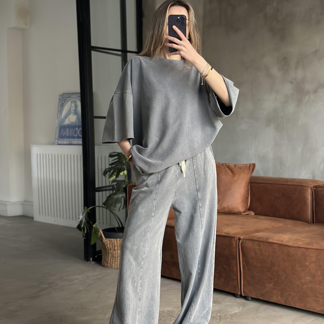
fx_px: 604
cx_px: 161
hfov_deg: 30.0
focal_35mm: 57
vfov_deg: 30.0
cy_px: 159
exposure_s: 1/40
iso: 400
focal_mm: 6.86
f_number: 1.78
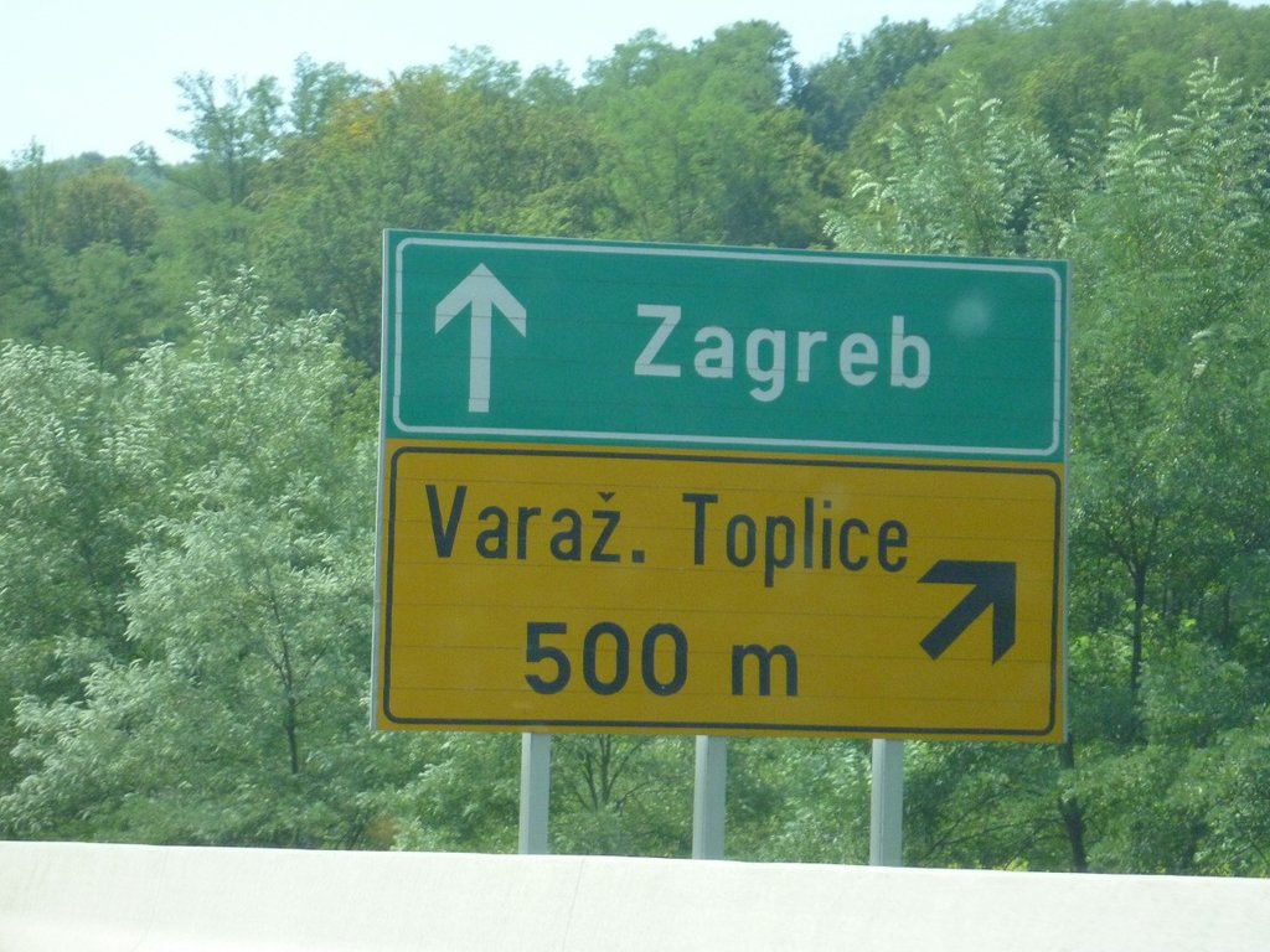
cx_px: 635
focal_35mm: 128
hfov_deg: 15.4
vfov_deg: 11.6
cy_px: 476
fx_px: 4696
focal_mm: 22.8
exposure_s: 1/400
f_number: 5.9
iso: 400
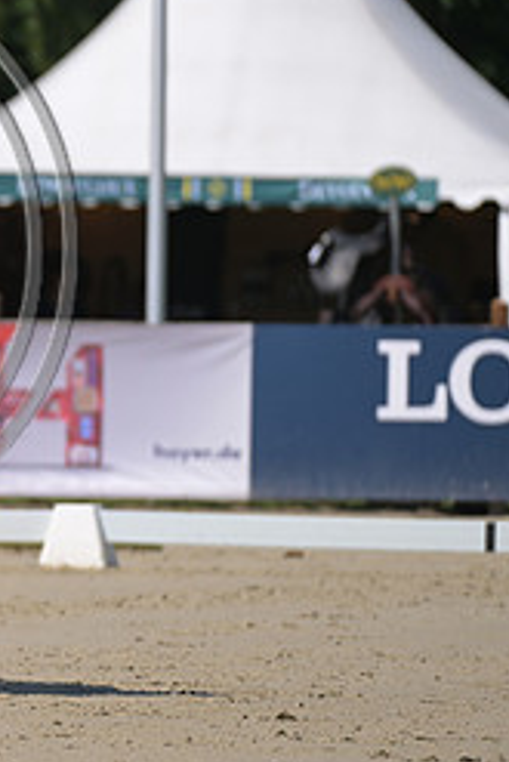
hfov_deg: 1.6
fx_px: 17916
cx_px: -275
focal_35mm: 846
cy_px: 205
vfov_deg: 2.4
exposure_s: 1/1250
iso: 140
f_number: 5
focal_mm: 360
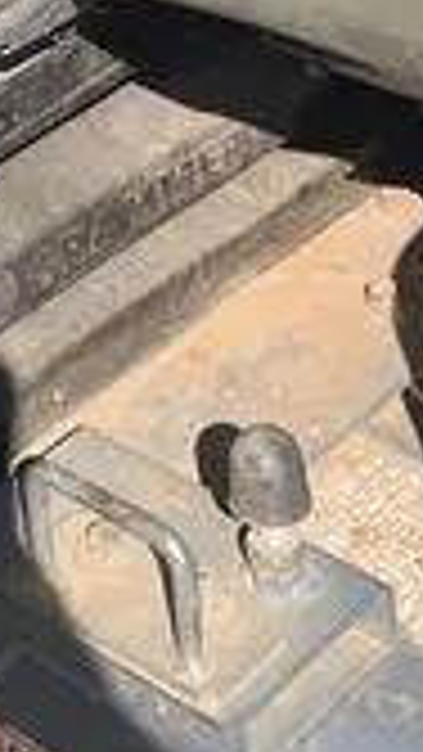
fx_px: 2471
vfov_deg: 15.3
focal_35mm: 124
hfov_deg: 9.5
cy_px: -525
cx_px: -234
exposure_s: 1/2410
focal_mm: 5.1
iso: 50
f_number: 1.6
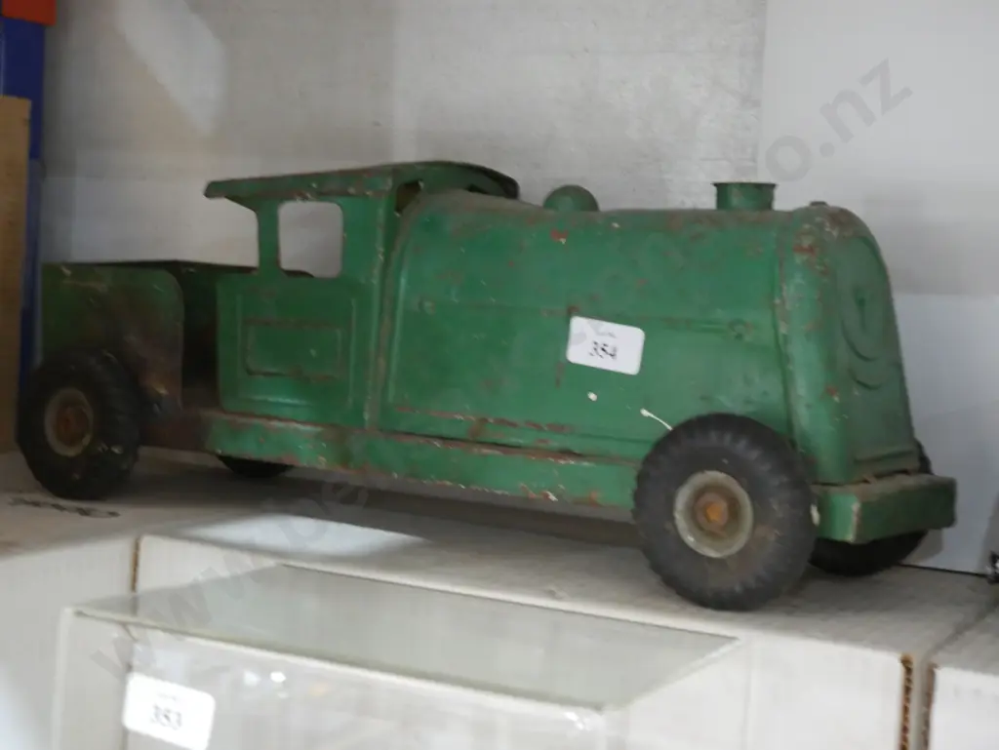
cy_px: 375
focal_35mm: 62
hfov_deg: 31.2
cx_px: 500
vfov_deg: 23.7
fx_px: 1790
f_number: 5.4
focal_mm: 31
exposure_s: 1/40
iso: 3200
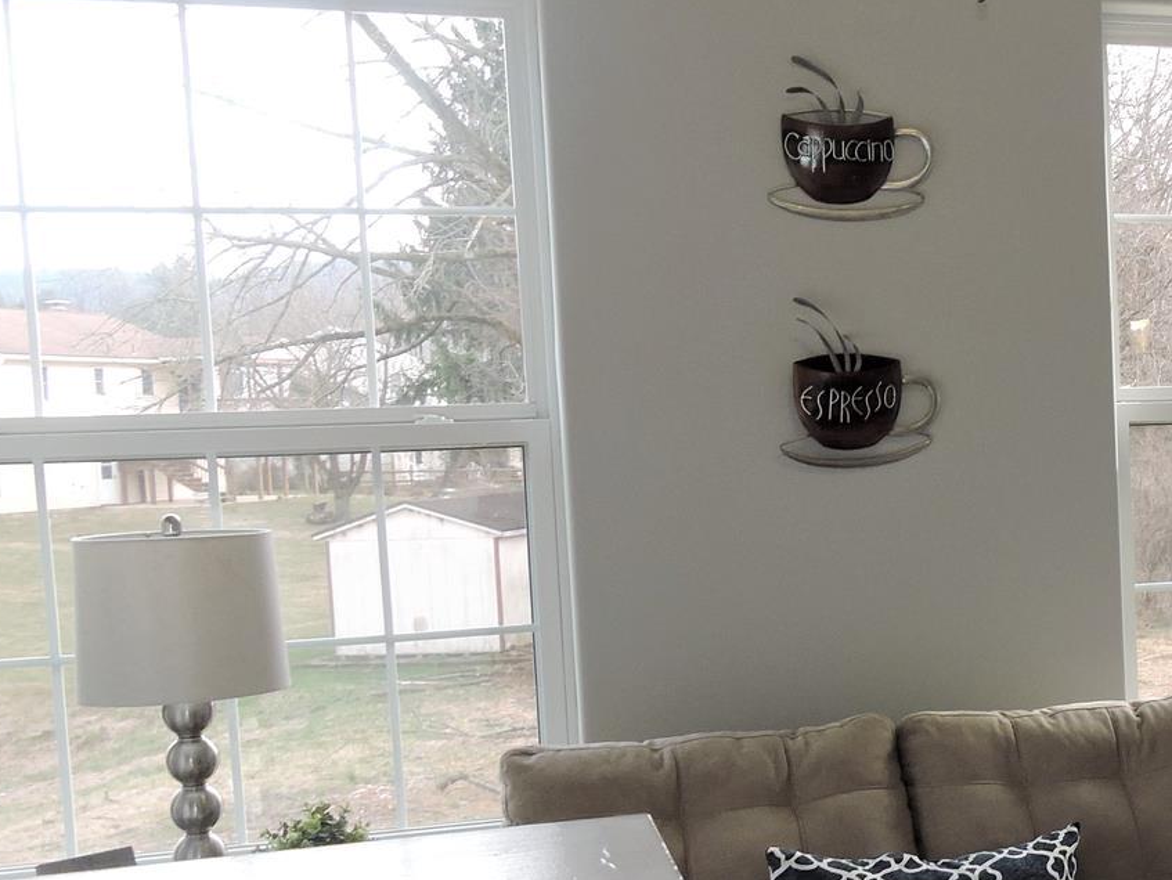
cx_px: 1308
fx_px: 1965
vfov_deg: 25.2
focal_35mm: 58
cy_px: 563
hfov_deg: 29.7
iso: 100
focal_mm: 4.3
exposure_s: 1/50
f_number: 3.3
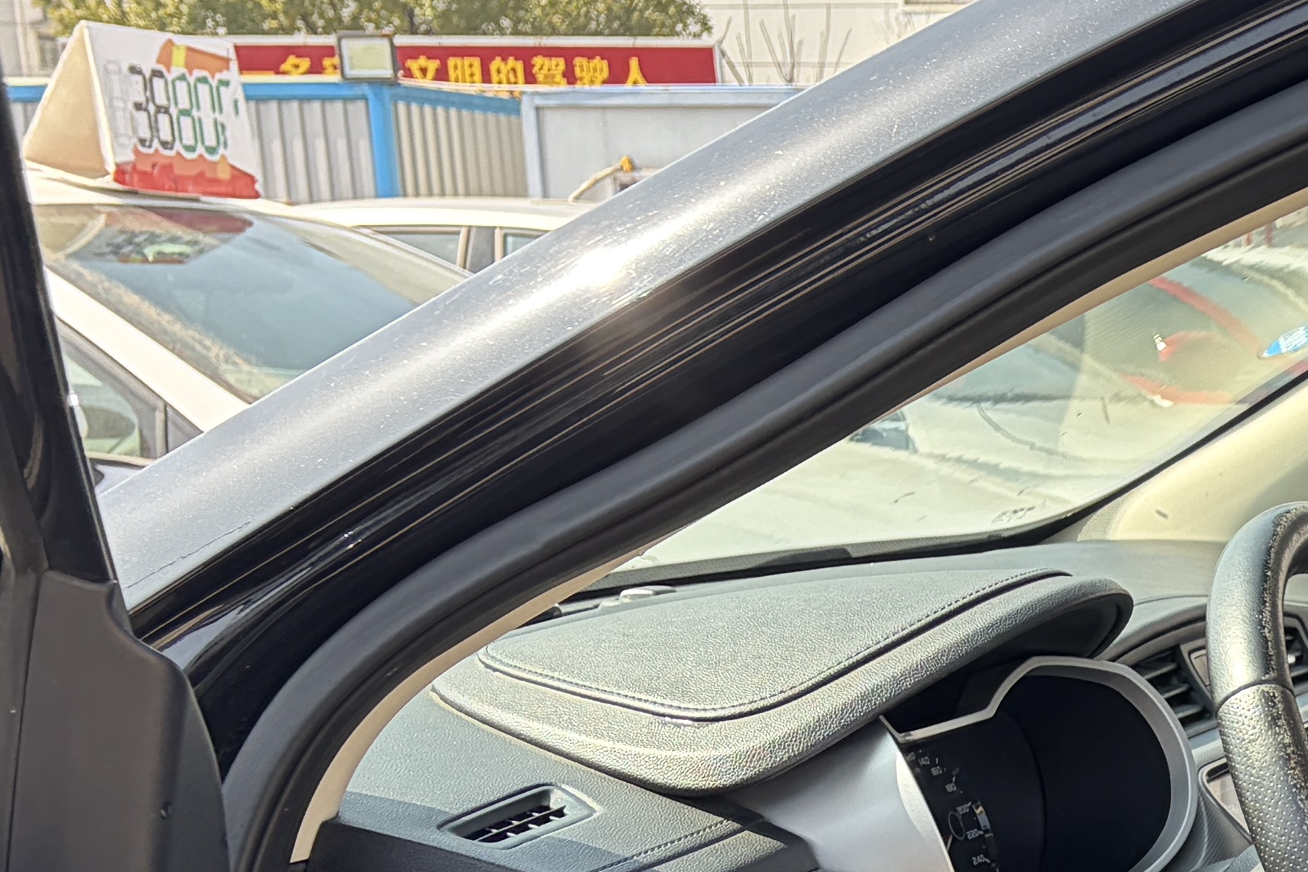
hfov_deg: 21.2
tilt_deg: -13.0
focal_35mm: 85
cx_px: 1806
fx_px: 3088
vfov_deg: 15.5
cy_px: 1025
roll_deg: -0.4
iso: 64
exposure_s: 1/612
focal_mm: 5.96
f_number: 1.6
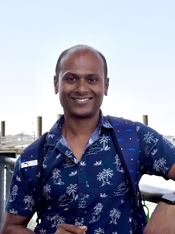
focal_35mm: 48
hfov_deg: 30.3
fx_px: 324
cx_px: 88
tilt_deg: +5.0
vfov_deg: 39.7
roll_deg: -0.6
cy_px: 117
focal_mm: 6.76
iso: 80
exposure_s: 1/7874
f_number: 1.78
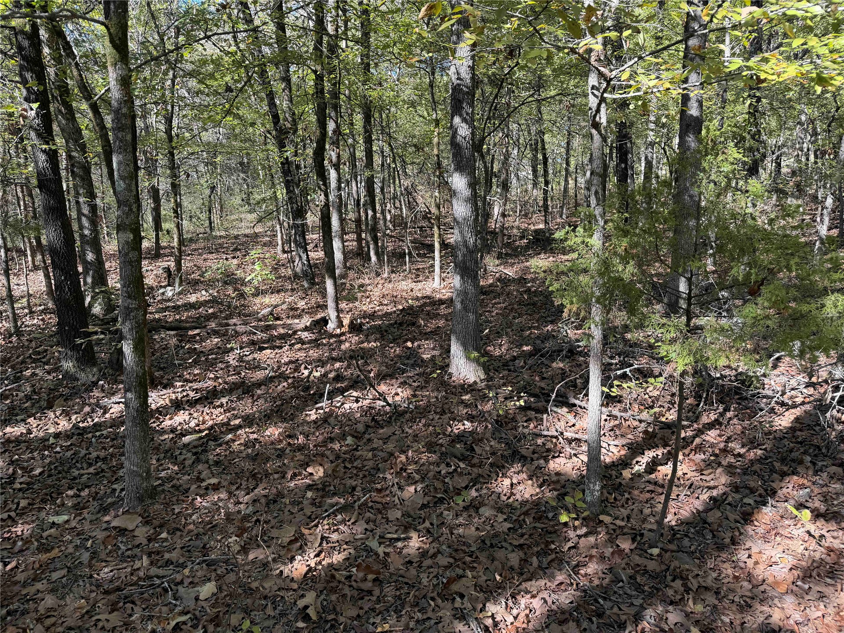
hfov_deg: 71.6
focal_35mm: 24
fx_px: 585
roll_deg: -0.8
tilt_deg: -9.8
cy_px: 316
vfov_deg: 56.8
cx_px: 422
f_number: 1.78
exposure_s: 1/361
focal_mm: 6.76
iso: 80
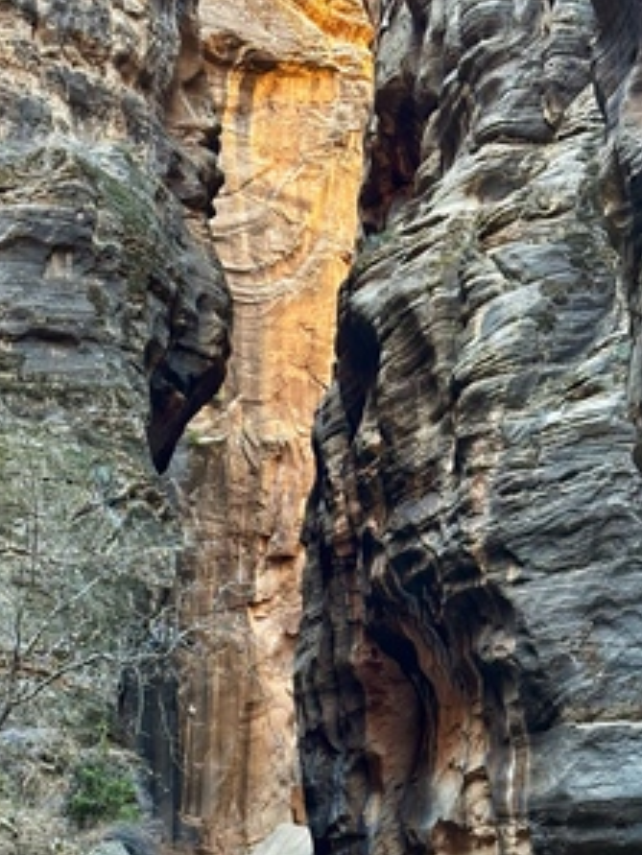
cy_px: 504
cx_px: 245
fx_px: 2076
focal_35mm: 84
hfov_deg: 17.6
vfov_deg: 23.2
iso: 160
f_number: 1.78
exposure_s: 1/60
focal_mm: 6.86
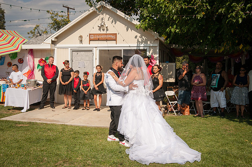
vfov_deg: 35.0
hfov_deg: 50.7
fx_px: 266
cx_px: 126
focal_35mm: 38
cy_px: 84
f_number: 11
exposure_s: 1/500
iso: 200
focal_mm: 38
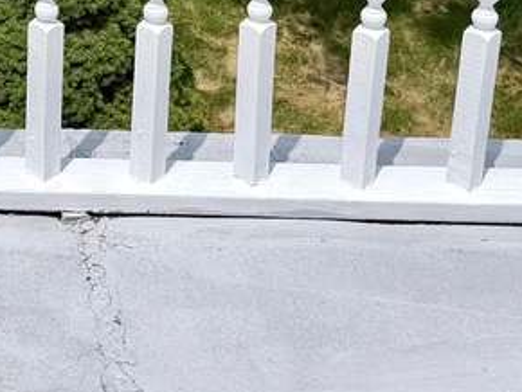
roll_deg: +0.6
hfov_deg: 15.5
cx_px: -211
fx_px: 1796
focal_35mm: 119
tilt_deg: -25.5
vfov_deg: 12.1
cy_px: -135
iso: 80
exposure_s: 1/11905
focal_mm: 6.76
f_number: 1.78
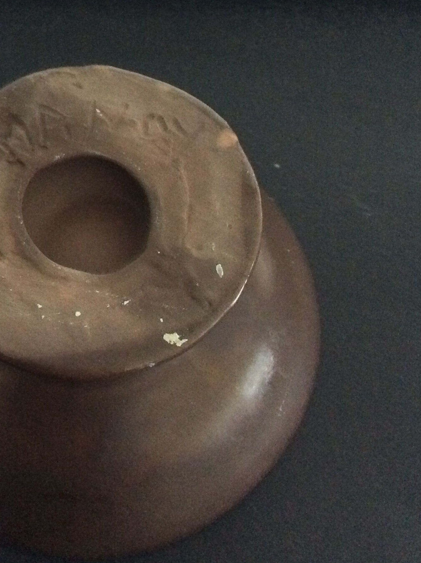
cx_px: 149
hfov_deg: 31.3
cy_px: 212
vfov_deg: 41.0
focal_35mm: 46
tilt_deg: -63.6
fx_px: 748
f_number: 2.4
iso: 800
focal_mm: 3.3
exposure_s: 1/17
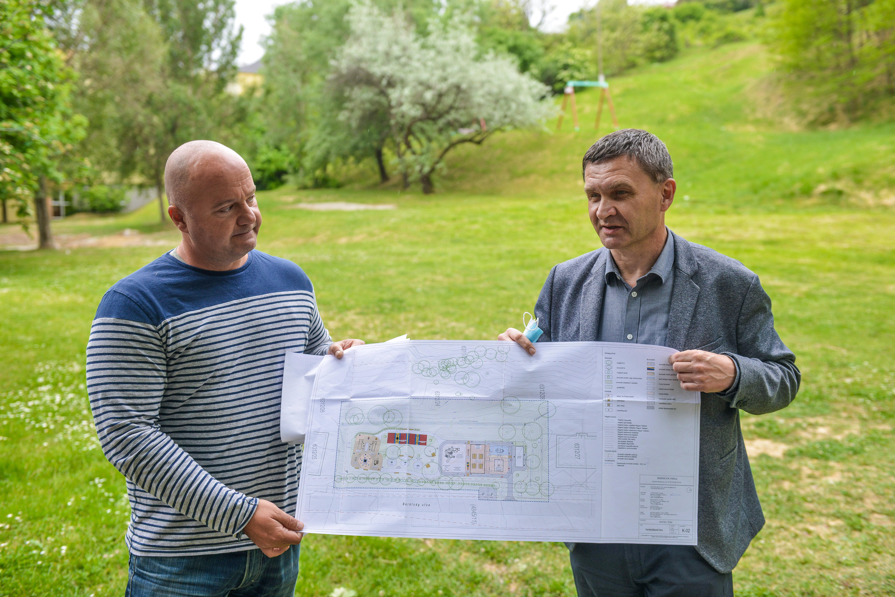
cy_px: 298
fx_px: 1044
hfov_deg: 46.4
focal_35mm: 42
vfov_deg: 31.9
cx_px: 448
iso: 400
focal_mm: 42
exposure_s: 1/400
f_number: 4
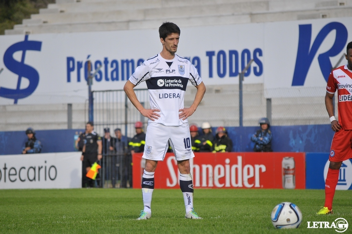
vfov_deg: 4.6
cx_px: 176
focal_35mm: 300
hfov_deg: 6.9
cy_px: 117
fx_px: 2930
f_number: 5.6
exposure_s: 1/1000
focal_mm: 200
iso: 400
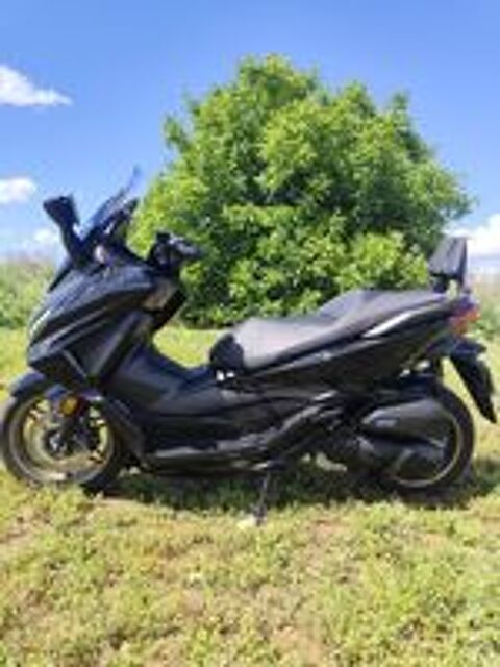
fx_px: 443
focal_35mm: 23
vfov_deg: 73.9
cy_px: 334
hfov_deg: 58.9
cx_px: 250
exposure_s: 1/640
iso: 50
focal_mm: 6.19
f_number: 1.65
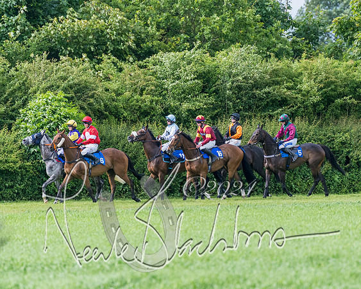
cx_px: 212
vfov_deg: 2.7
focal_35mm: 570
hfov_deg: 3.4
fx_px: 6090
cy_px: 147
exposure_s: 1/2500
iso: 400
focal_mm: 280
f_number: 4
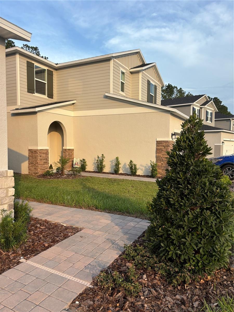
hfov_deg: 53.1
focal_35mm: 26
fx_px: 234
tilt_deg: -4.2
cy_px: 156
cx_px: 117
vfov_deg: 67.3
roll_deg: -0.9
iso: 50
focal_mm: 5.96
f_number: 1.6
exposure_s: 1/1912
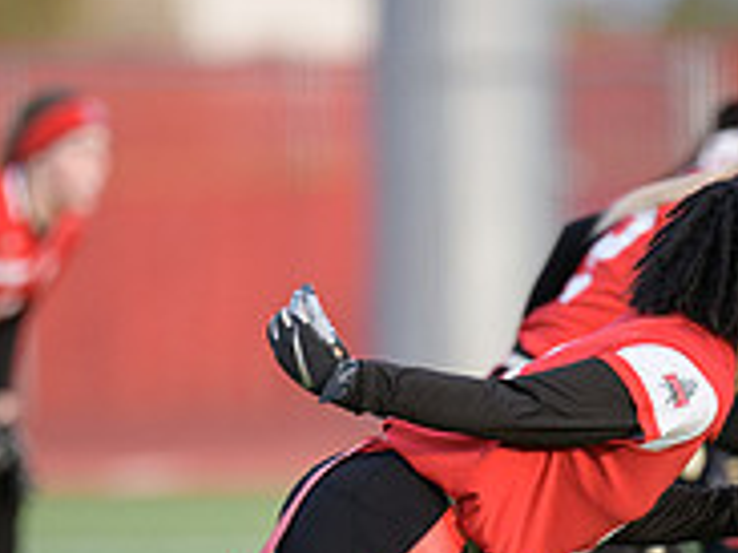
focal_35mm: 914
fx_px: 19473
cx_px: 520
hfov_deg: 2.2
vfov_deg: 1.6
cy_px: 458
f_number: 2.8
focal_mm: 300
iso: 900
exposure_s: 1/3200
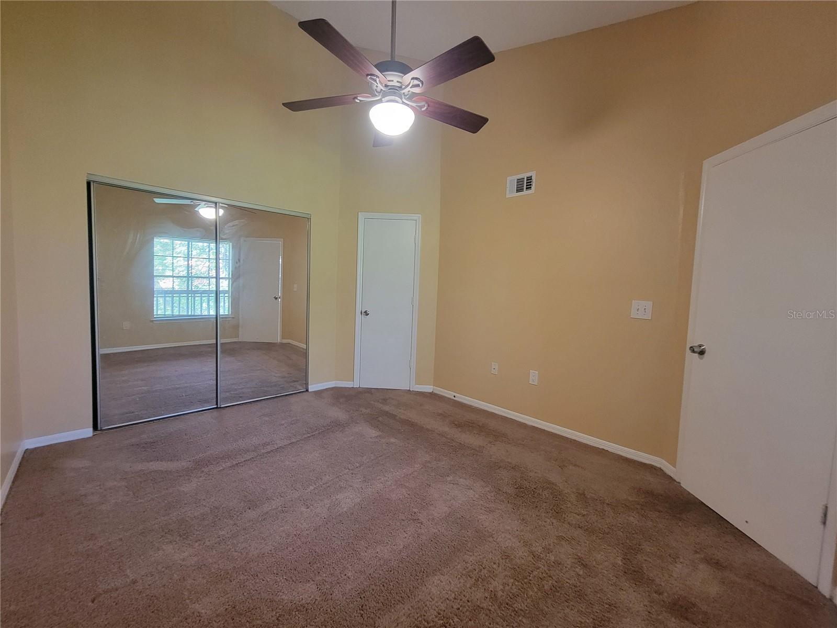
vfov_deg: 89.9
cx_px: 418
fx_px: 314
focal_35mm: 13
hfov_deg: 106.2
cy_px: 314
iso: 500
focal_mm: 2.2
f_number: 2.2
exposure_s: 1/30
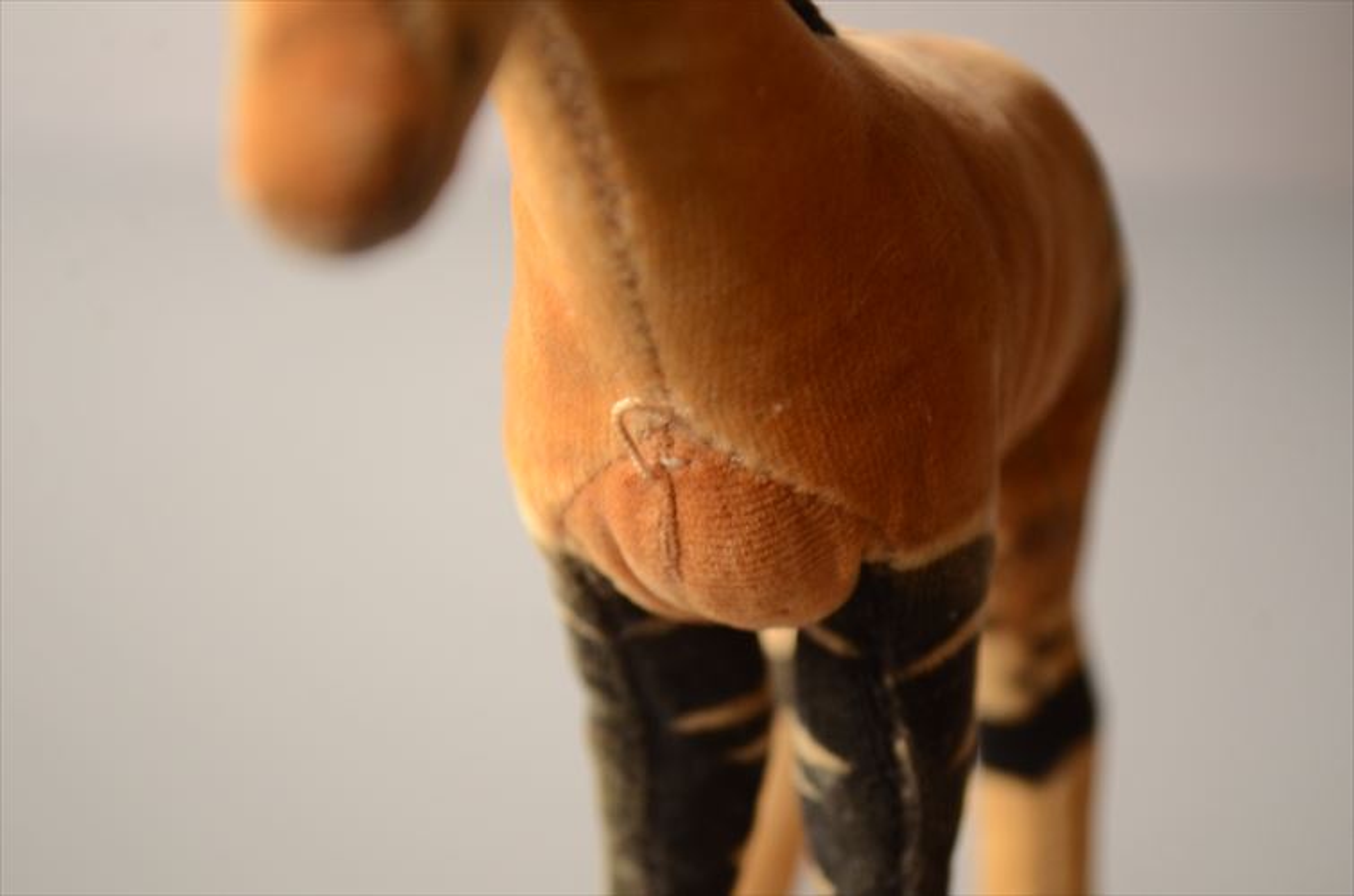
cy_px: 448
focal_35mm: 82
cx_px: 677
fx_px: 3096
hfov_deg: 24.7
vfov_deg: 16.5
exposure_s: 1/30
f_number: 5.6
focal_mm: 55
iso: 800
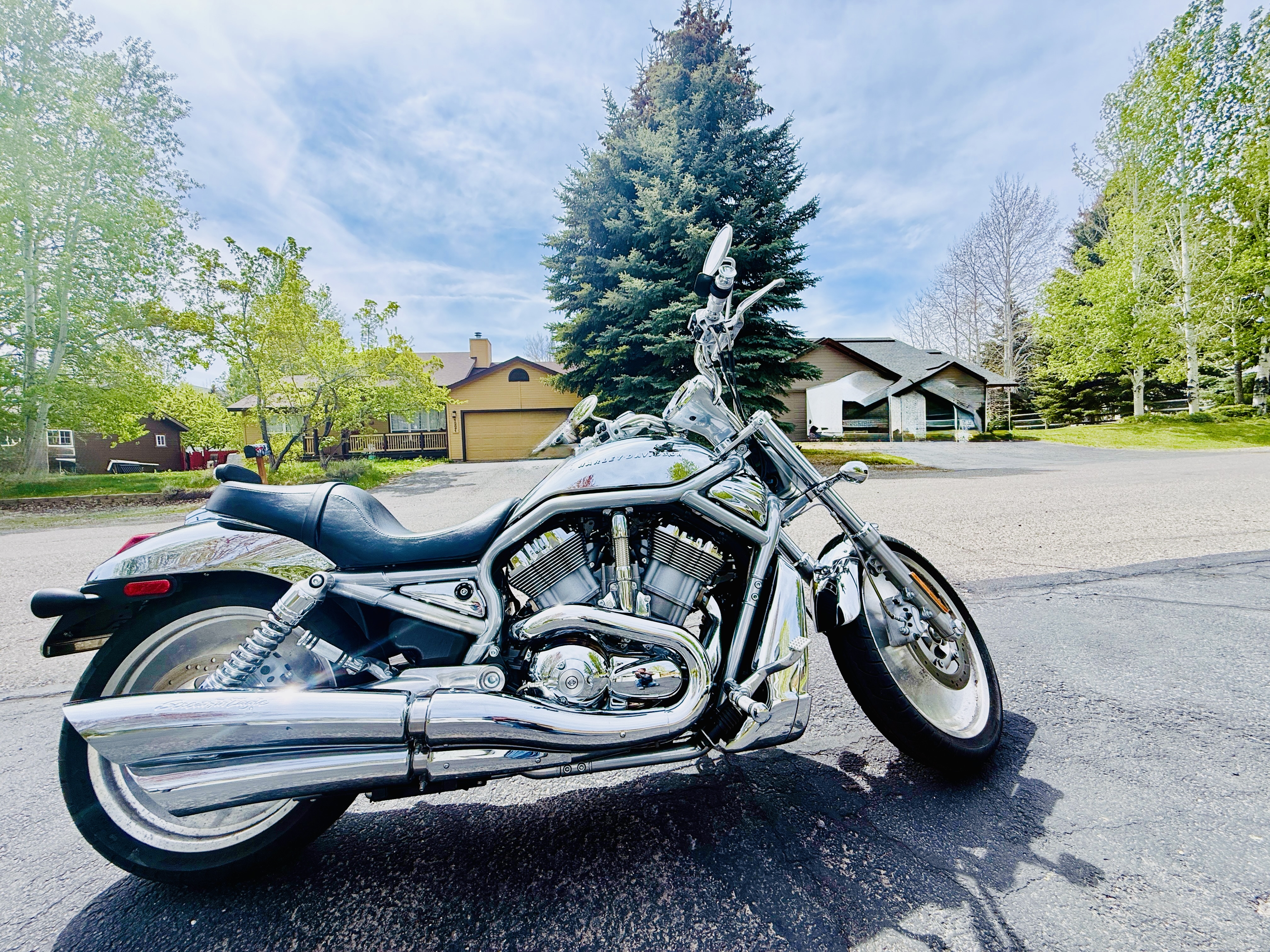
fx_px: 514
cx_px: 635
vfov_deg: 85.7
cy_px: 476
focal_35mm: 14
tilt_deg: -2.1
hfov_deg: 102.1
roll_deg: +3.1
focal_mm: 2.22
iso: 50
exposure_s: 1/1572
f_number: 2.2
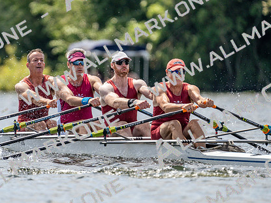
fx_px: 6308
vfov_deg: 1.8
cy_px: 107
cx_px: 100
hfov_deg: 2.5
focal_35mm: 806
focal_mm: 600
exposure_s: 1/2000
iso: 400
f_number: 6.3
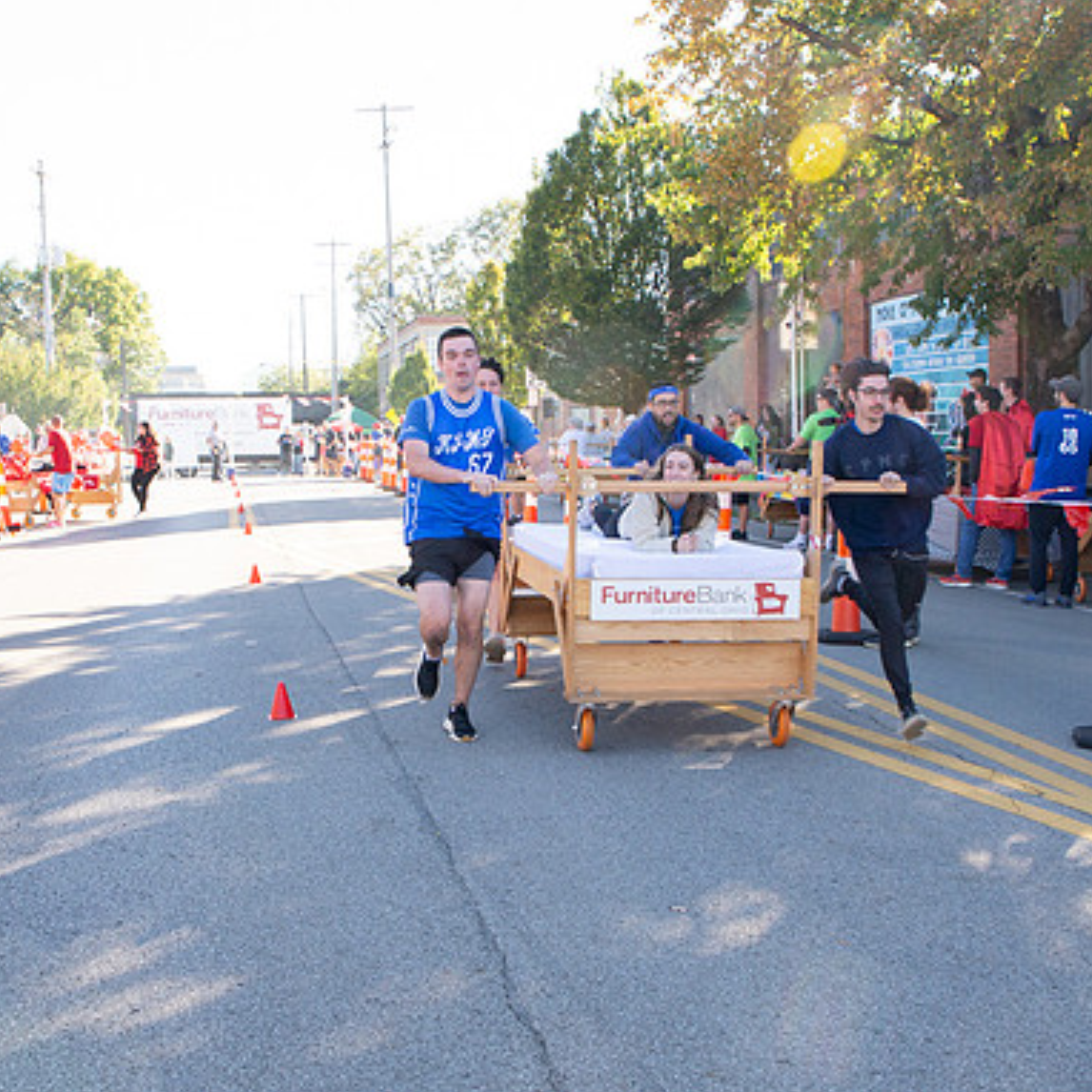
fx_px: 1499
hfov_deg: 39.8
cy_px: 598
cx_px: 424
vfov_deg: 40.0
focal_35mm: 42
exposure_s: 1/200
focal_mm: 24
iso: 640
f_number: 8
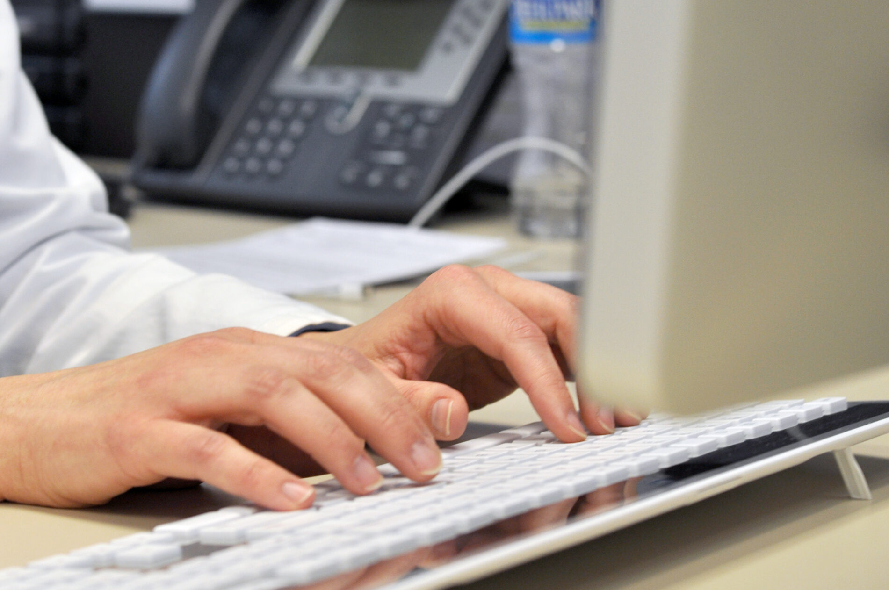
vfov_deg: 13.5
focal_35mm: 101
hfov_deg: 20.2
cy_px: 346
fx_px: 2491
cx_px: 292
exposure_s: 1/80
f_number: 4.5
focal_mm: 50
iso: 400
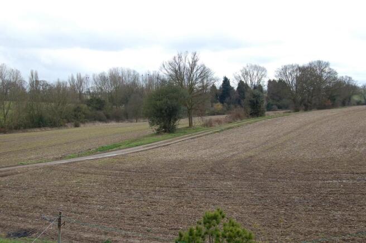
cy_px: 122
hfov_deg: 49.6
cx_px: 183
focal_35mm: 39
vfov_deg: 34.1
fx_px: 396
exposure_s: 1/200
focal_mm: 26
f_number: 7.1
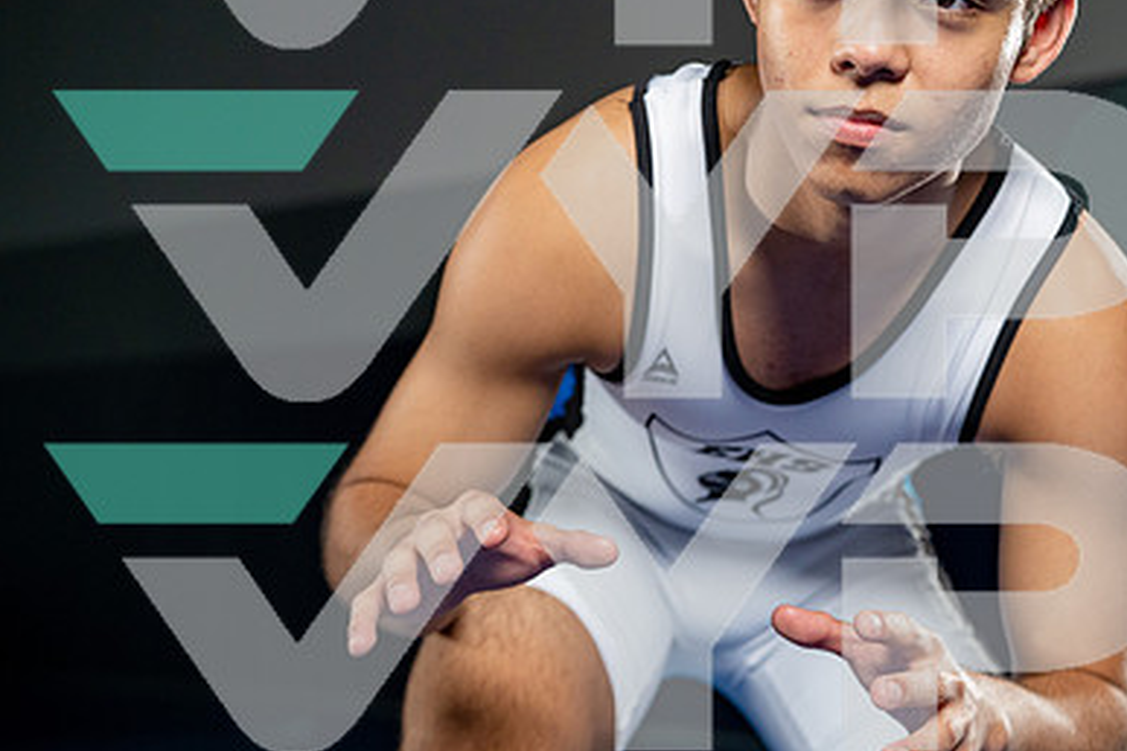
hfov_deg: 27.8
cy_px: 246
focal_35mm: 72
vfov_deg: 18.9
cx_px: 795
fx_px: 2254
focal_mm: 48
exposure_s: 1/125
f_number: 4
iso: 800
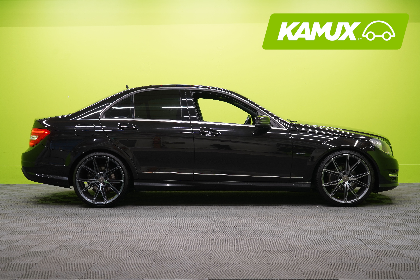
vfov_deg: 28.1
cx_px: 210
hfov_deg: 41.1
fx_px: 560
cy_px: 140
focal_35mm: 48
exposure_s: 1/25
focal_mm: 48
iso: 400
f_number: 5
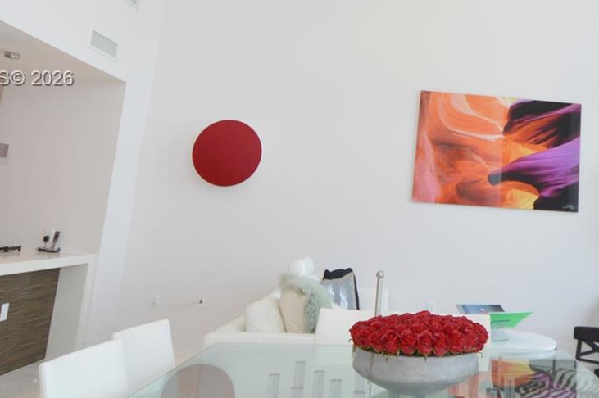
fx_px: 600
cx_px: 474
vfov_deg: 35.5
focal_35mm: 36
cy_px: 80
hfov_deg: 50.1
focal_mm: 11
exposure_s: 1/80
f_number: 4.5
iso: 400
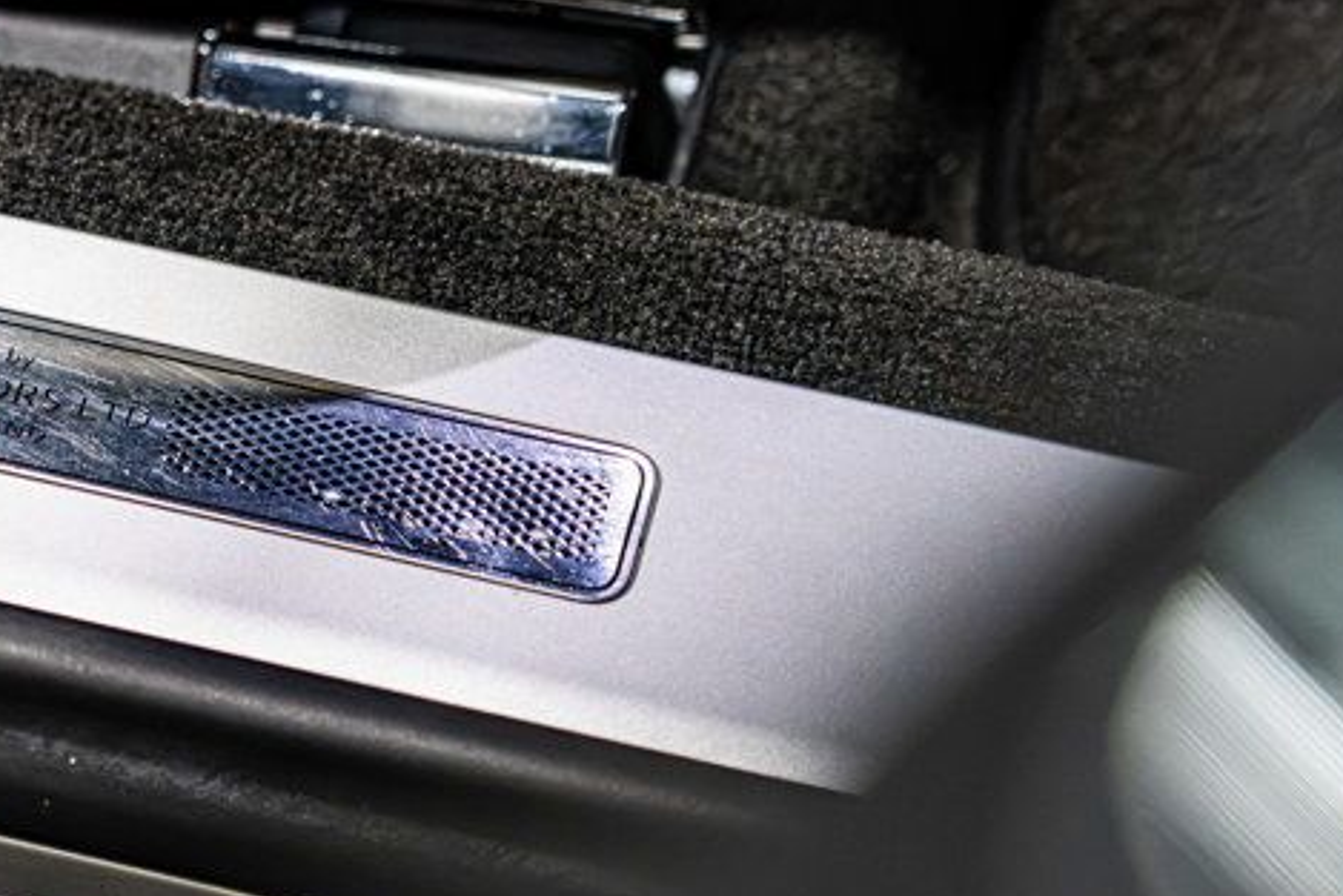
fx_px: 7985
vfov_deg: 6.4
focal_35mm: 214
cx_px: -83
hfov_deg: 9.5
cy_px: 354
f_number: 4
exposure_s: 1/125
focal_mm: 98
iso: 1600
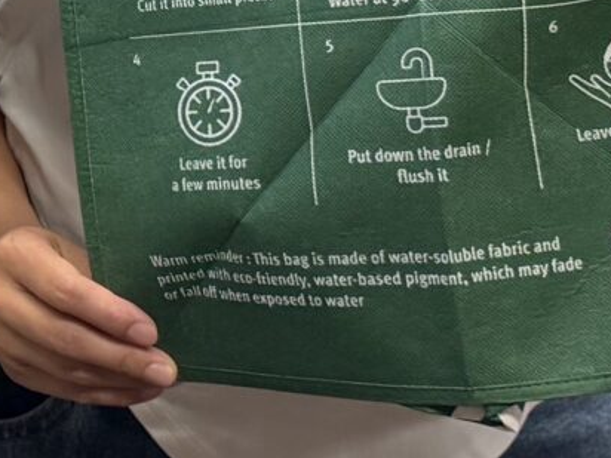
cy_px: -206
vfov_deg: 9.7
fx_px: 2630
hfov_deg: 12.1
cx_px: -519
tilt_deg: -8.6
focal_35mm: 149
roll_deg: +1.5
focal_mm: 6.76
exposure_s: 1/50
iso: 125
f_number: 1.78
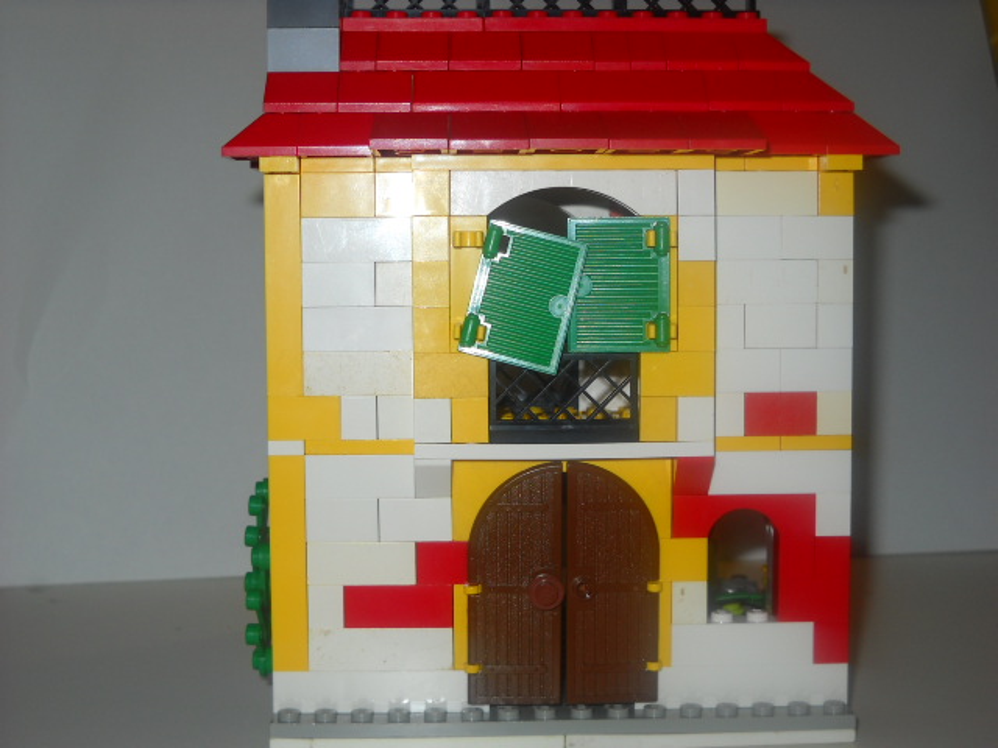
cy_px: 374
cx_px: 499
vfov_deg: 26.1
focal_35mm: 56
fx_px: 1615
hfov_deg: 34.3
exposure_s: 1/30
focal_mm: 9.24
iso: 64
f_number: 3.6
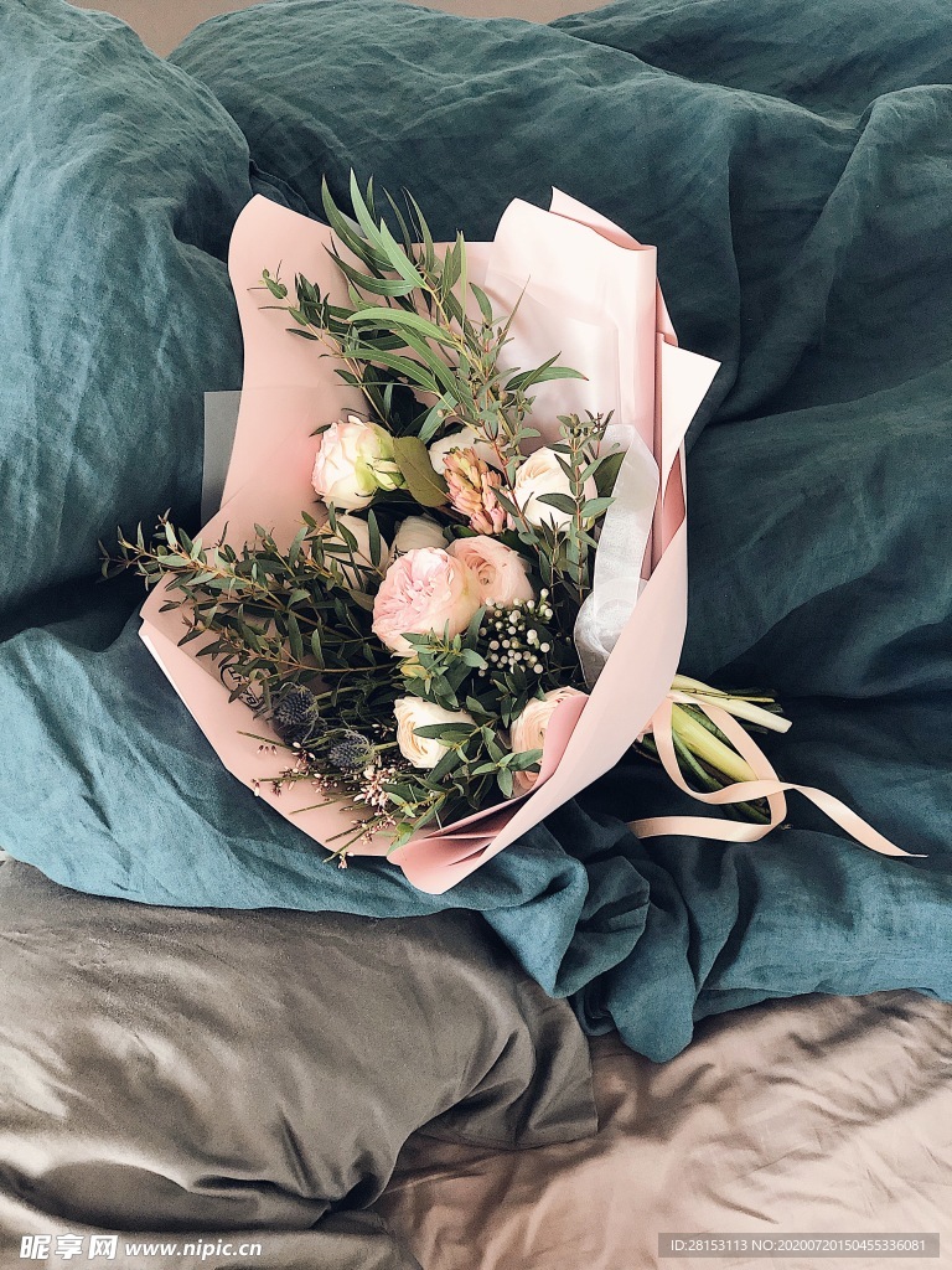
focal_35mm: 52
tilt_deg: -54.5
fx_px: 1907
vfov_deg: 36.8
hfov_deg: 28.0
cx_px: 476
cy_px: 635
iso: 64
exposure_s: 1/50
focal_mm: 6
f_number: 2.4
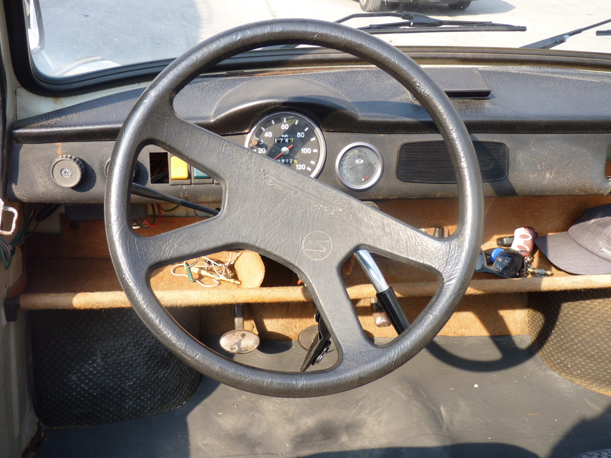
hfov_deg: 49.0
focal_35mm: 38
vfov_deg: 37.7
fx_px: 671
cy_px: 229
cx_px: 306
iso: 80
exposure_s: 1/125
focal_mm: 6.8
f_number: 4
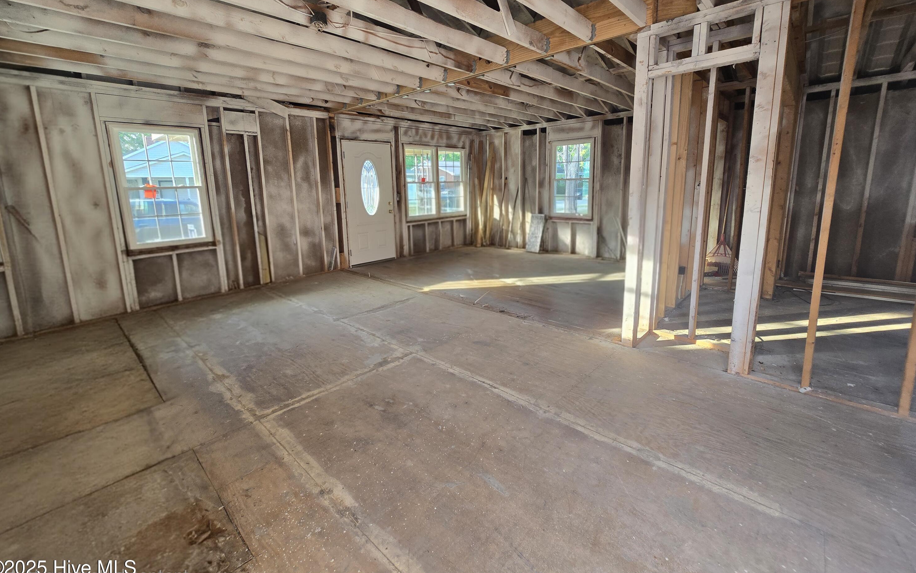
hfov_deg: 105.3
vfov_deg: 78.3
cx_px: 453
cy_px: 250
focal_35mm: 14
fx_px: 350
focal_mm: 2.2
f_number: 2.2
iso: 80
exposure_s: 1/60.2
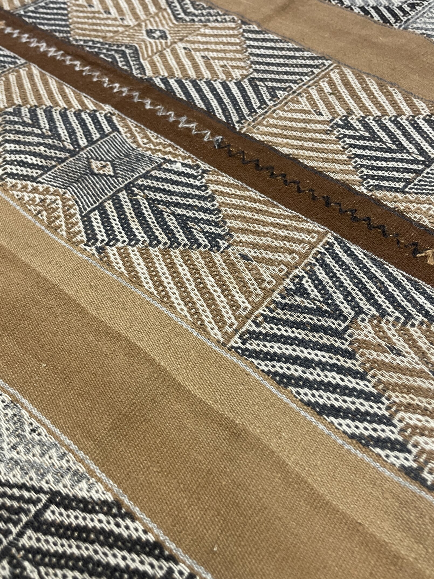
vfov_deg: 58.4
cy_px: 288
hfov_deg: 45.3
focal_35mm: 31
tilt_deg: -48.0
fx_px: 518
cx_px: 190
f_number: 1.6
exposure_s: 1/60
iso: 125
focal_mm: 4.2
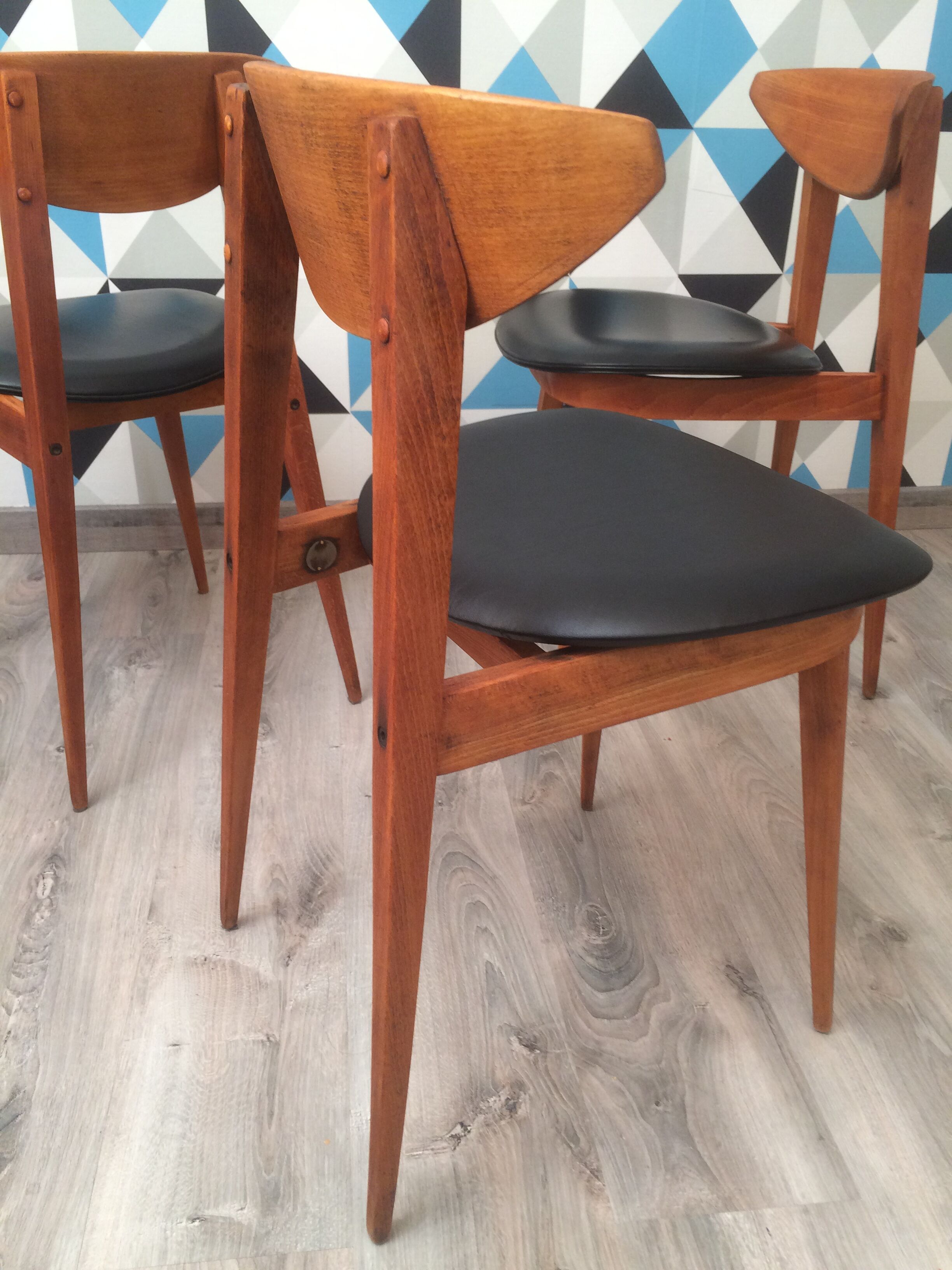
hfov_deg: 48.2
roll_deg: -0.1
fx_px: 1063
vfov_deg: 61.7
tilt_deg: -32.2
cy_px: 635
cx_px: 476
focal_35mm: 29
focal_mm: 4.15
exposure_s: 1/33
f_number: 2.2
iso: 80
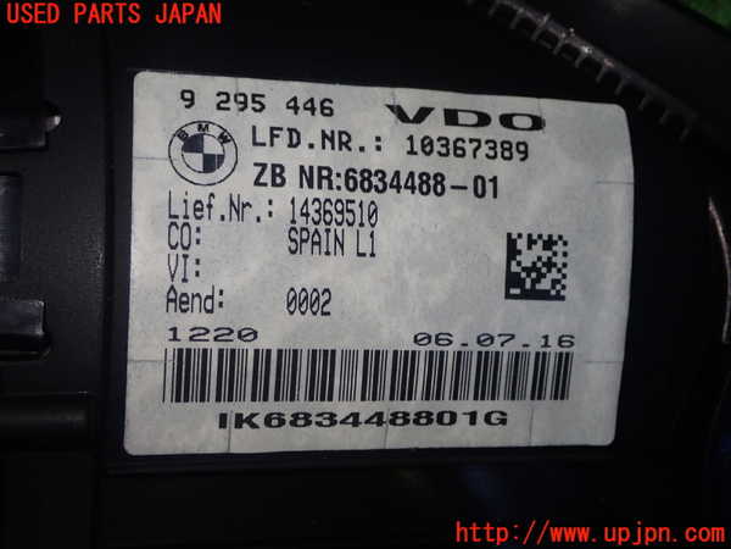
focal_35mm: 47
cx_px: 366
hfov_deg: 40.4
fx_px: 993
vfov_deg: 30.9
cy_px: 274
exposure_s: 1/80
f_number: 3.1
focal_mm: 8.4
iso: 200
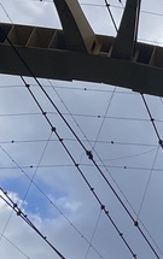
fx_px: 893
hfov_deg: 8.7
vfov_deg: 15.6
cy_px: 355
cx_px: 479
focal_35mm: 126
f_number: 1.6
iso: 32
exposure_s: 1/5376
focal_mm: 5.1
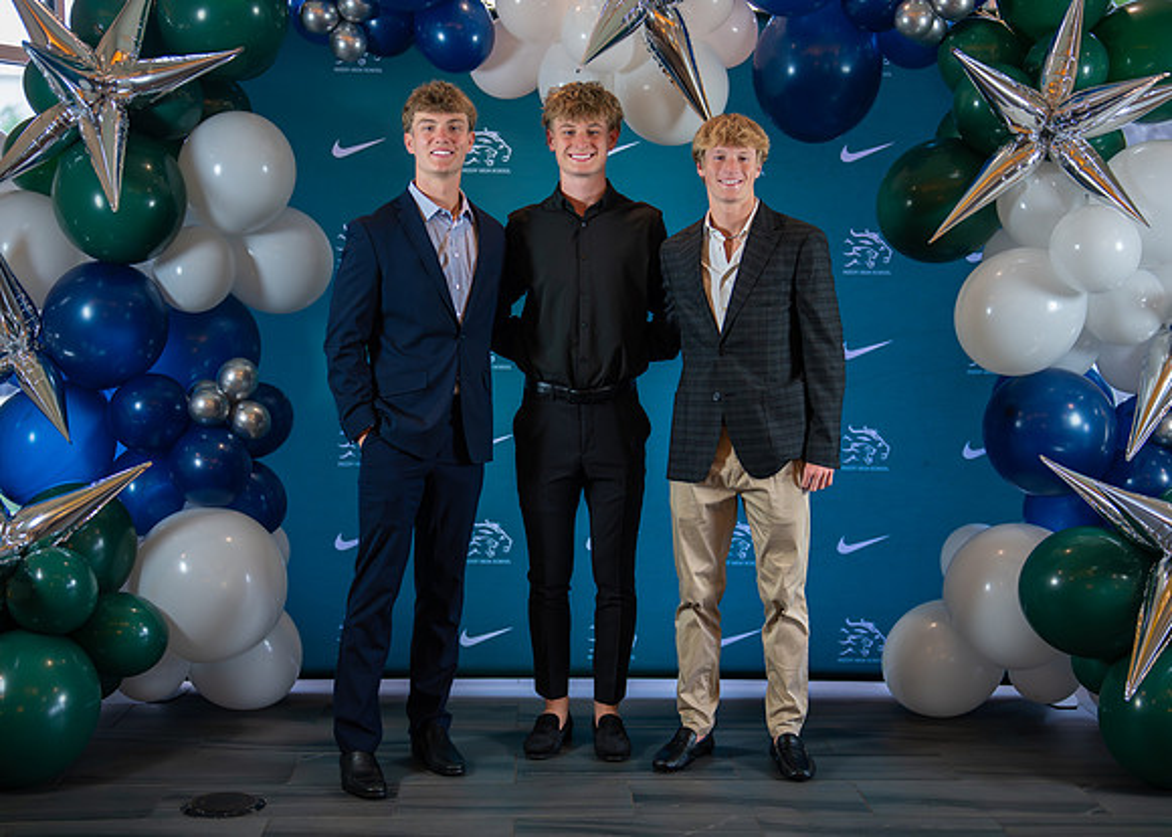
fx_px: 1805
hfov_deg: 36.0
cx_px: 609
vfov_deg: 26.1
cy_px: 427
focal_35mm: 54
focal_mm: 50
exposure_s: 1/400
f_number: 1.2
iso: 1000
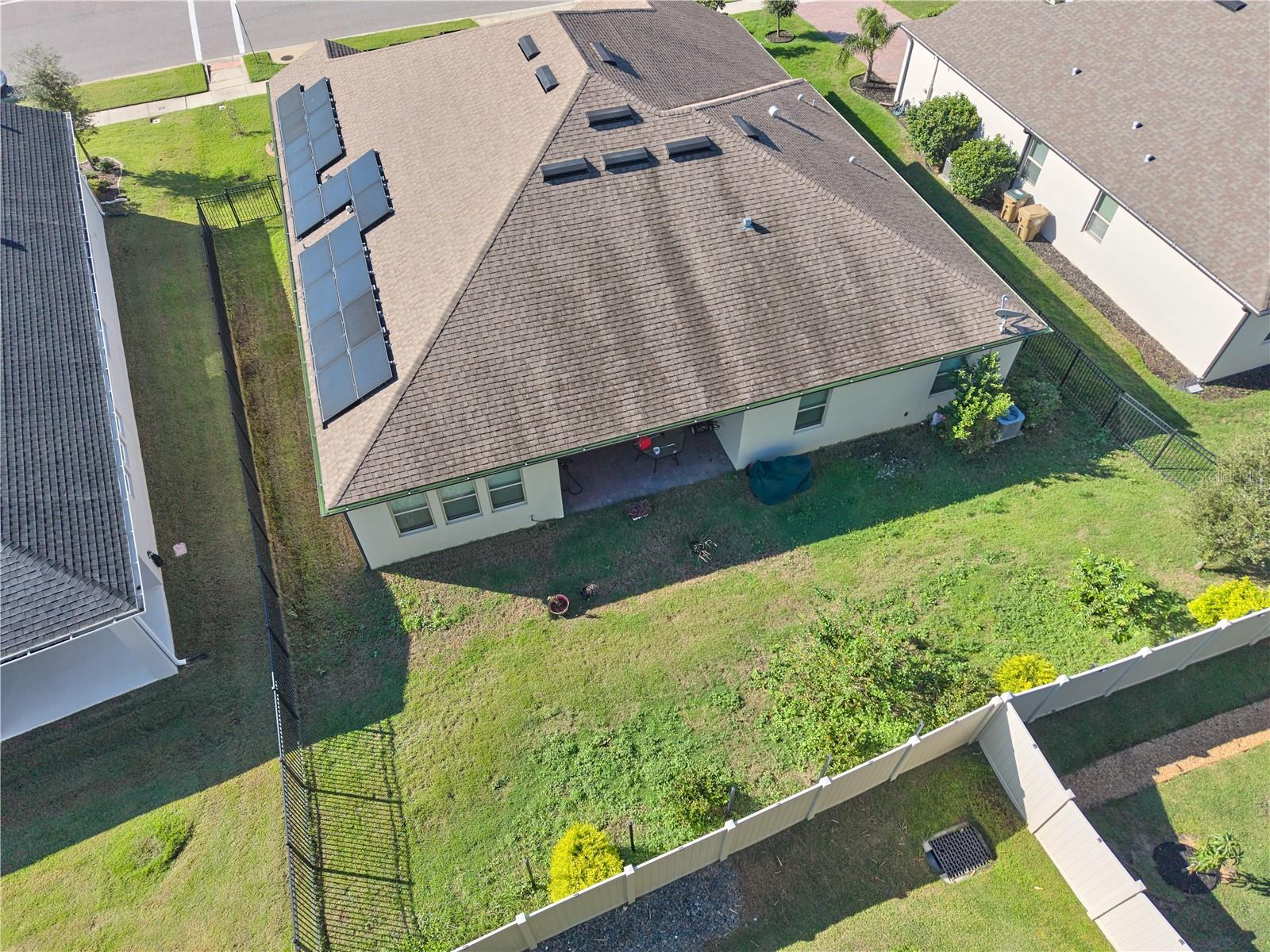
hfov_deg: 71.6
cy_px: 476
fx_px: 881
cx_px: 635
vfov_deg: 56.8
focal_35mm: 24
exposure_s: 1/2500
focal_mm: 8.67
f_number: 1.8
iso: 290
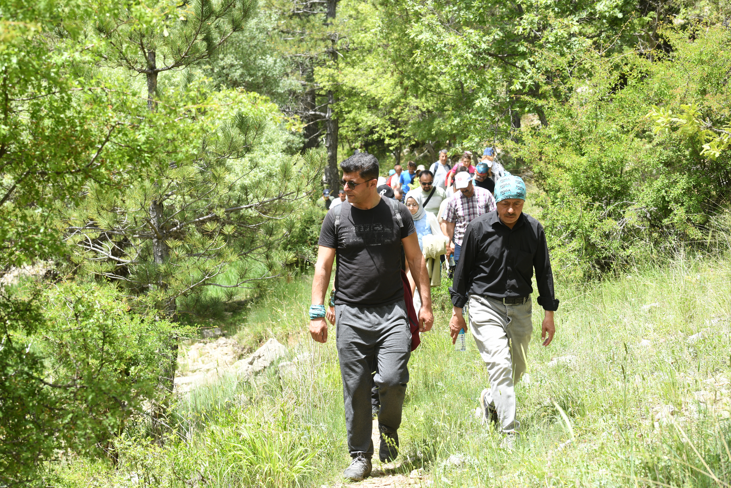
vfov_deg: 19.5
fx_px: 1421
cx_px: 366
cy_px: 244
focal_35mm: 70
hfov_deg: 28.8
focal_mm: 70
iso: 320
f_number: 7.1
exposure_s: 1/250
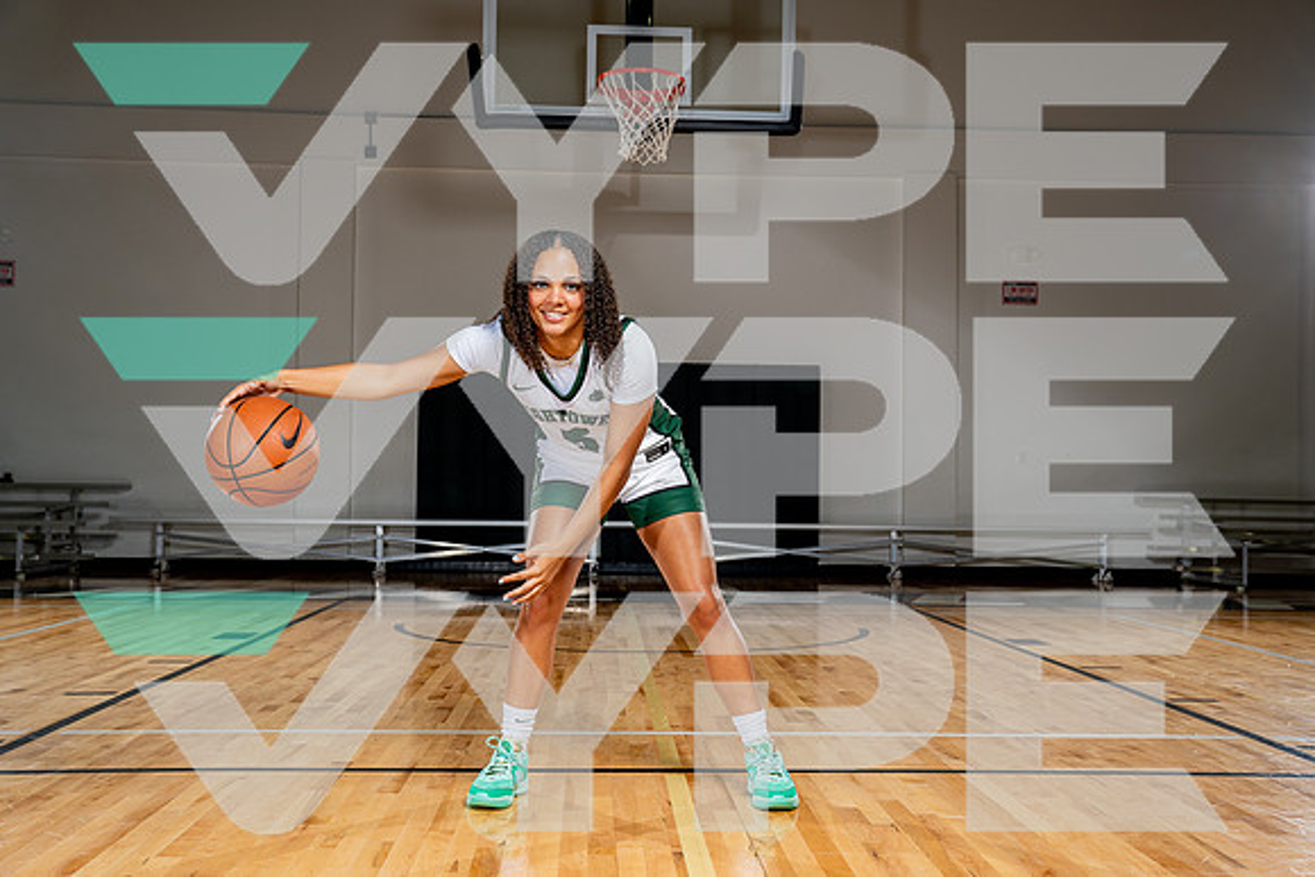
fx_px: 1425
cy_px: 438
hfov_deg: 49.5
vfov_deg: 34.2
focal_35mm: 39
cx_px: 658
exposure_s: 1/250
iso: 200
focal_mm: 39
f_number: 5.6
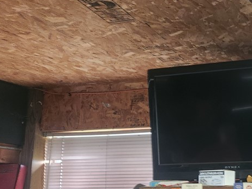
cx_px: 257
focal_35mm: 51
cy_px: 152
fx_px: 371
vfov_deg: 27.9
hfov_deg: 33.9
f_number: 1.8
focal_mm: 5.4
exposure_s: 1/60
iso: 640
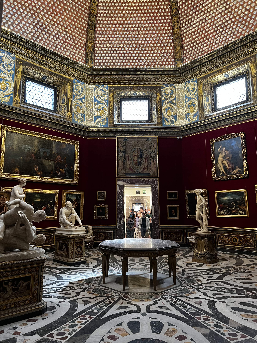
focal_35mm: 26
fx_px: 257
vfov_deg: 67.3
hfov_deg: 53.1
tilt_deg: +8.5
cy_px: 172
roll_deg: -0.5
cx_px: 128
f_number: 1.5
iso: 500
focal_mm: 5.7
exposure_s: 1/49
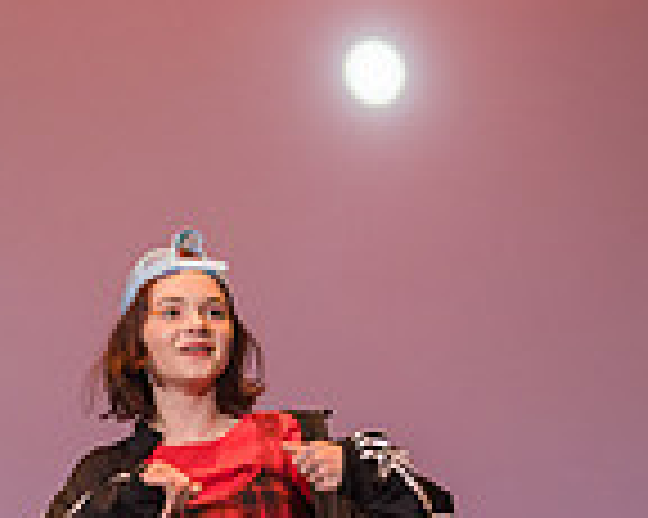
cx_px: 297
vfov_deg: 7.3
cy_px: 932
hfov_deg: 9.4
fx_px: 3948
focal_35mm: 206
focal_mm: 70
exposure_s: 1/500
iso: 400
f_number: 2.8
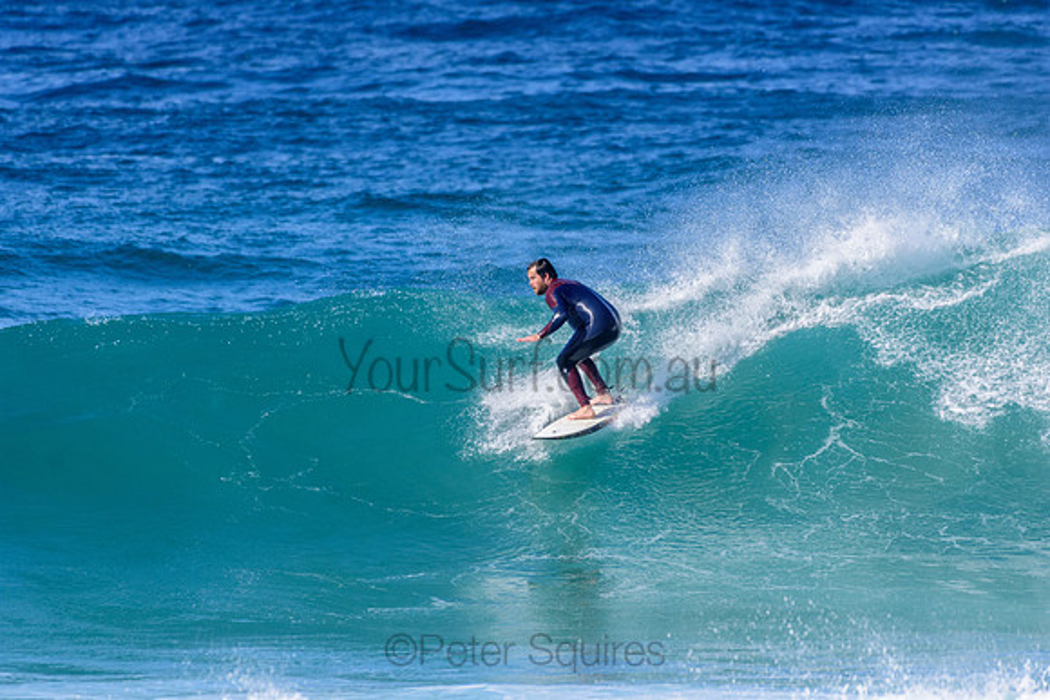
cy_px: 350
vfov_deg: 1.8
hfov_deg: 2.7
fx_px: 21879
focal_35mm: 750
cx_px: 525
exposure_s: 1/2000
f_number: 5.6
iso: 360
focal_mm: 500
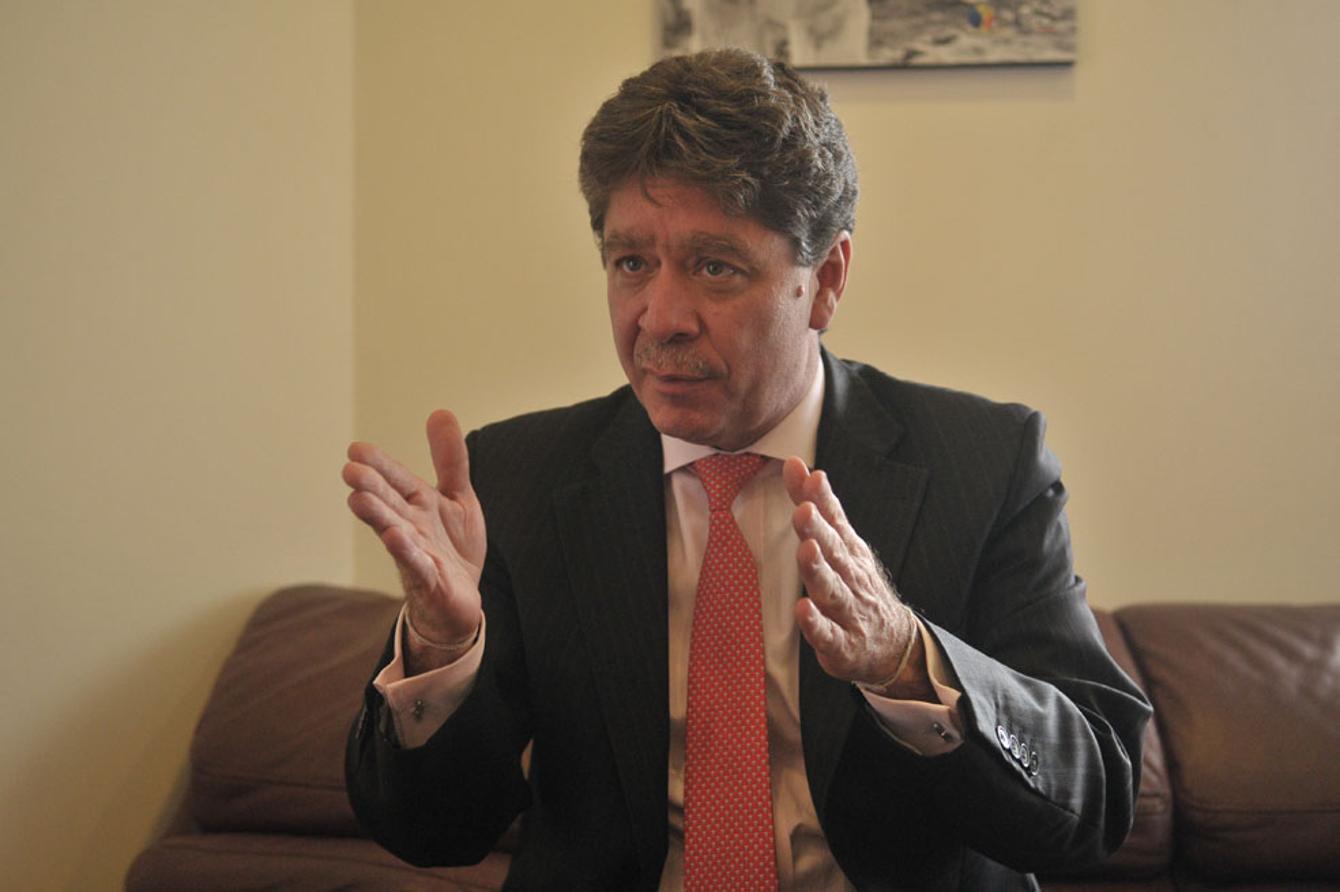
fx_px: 2121
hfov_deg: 35.1
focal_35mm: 57
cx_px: 670
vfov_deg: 23.8
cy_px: 446
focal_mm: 38
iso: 800
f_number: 2.8
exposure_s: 1/320
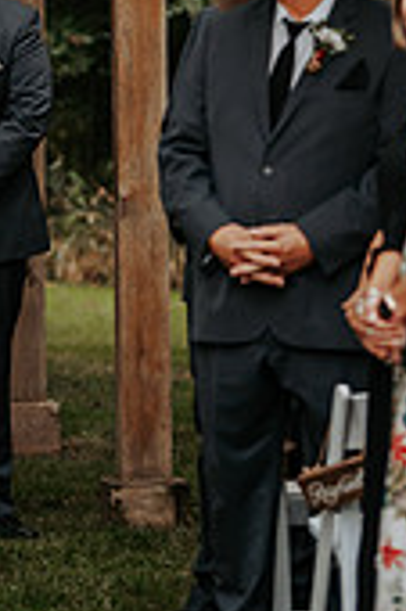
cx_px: -20
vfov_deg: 6.9
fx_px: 5034
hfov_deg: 4.6
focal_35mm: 297
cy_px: 119
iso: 400
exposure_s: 1/1000
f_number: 2.8
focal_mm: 112
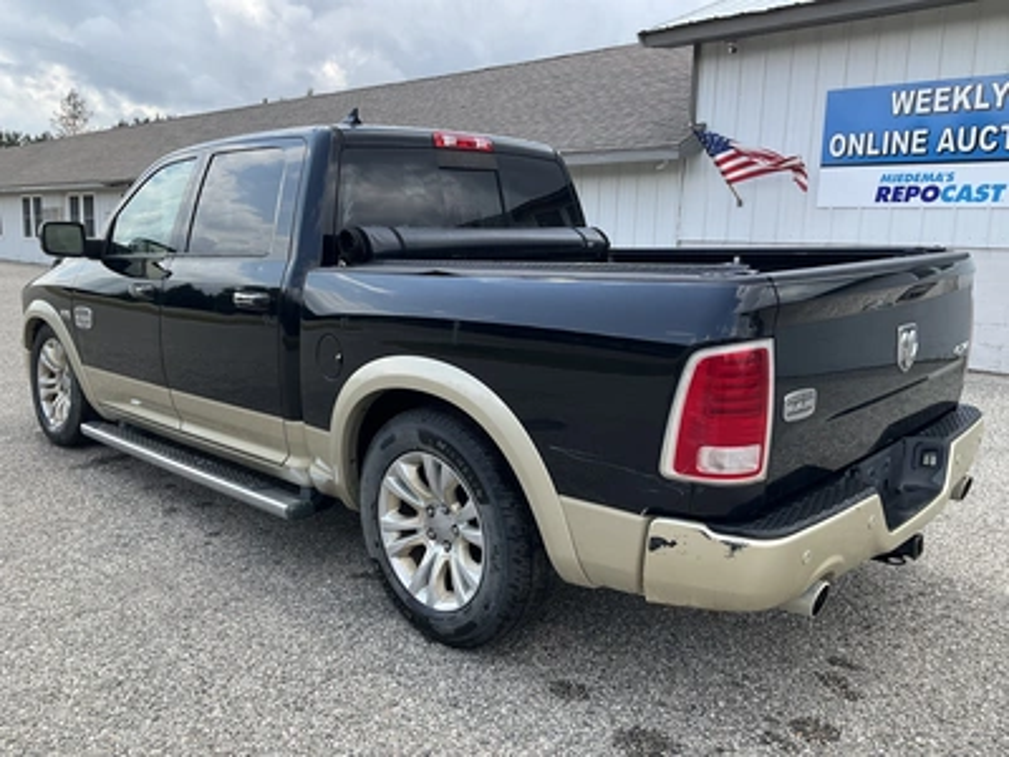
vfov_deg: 48.2
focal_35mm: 29
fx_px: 845
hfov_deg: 61.7
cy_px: 378
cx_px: 504
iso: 25
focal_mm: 3
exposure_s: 1/816
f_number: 1.8
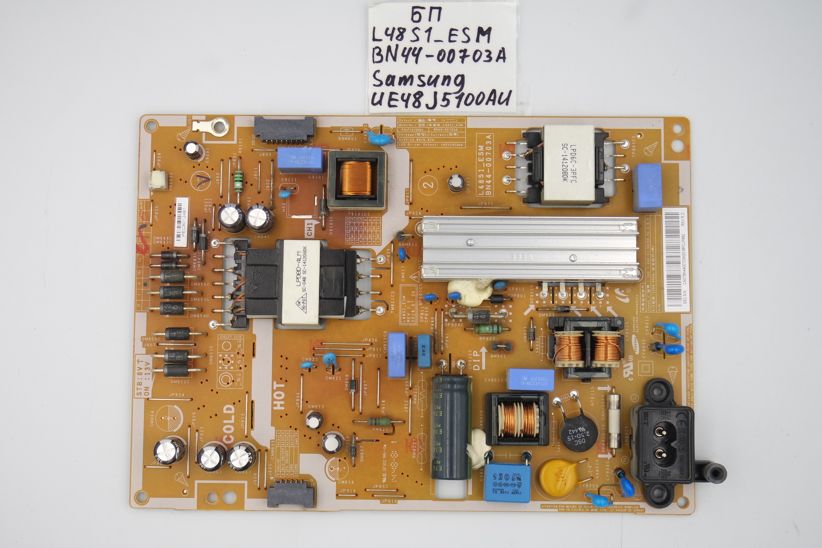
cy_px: 274
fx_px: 1233
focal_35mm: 54
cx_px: 411
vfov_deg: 25.1
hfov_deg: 36.9
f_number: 5
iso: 200
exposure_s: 1/125
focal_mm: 20
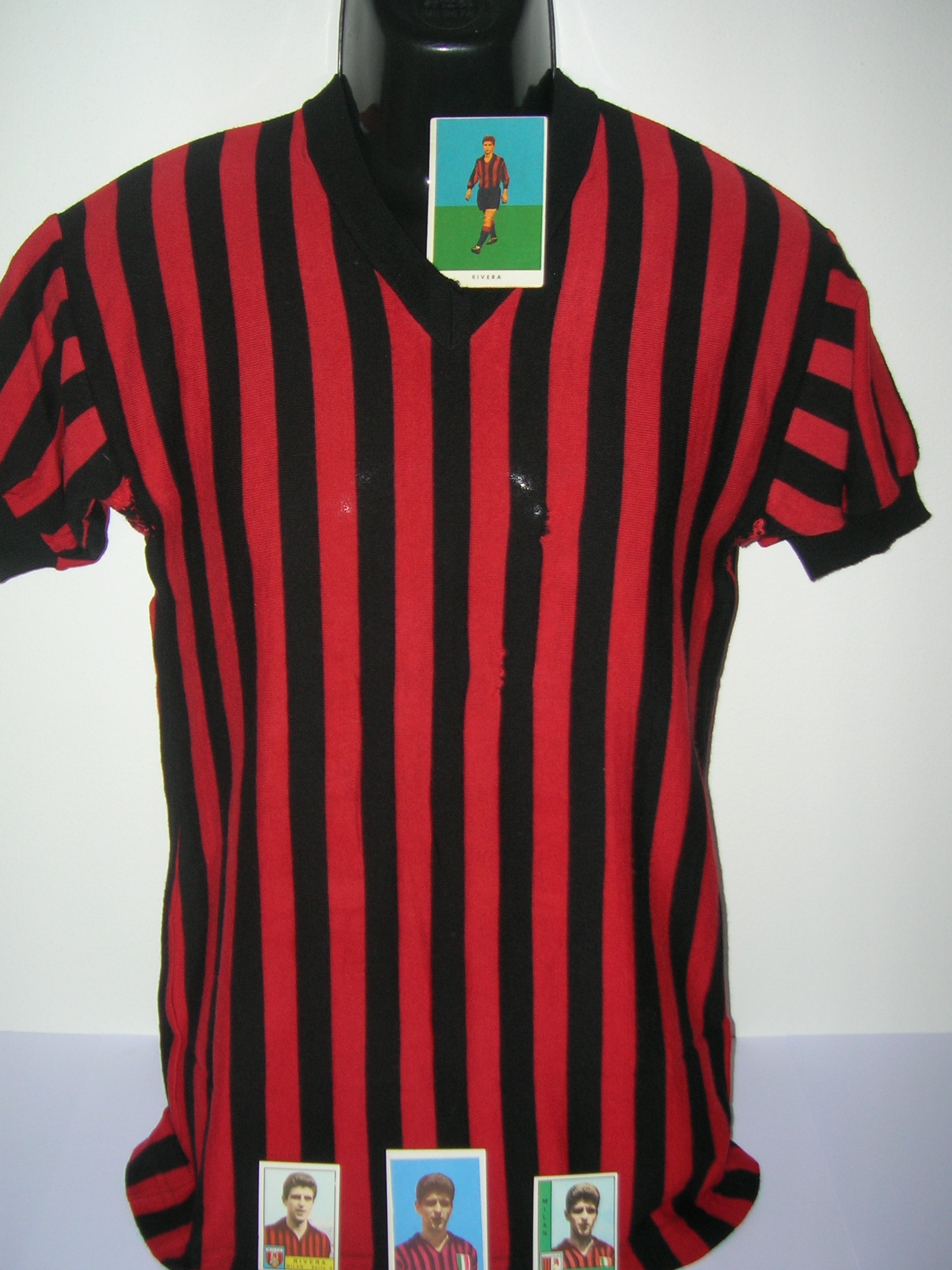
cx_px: 448
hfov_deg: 37.7
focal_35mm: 38
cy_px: 659
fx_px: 1394
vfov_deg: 49.0
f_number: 2.9
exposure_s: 1/60.1
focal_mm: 5.7
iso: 50
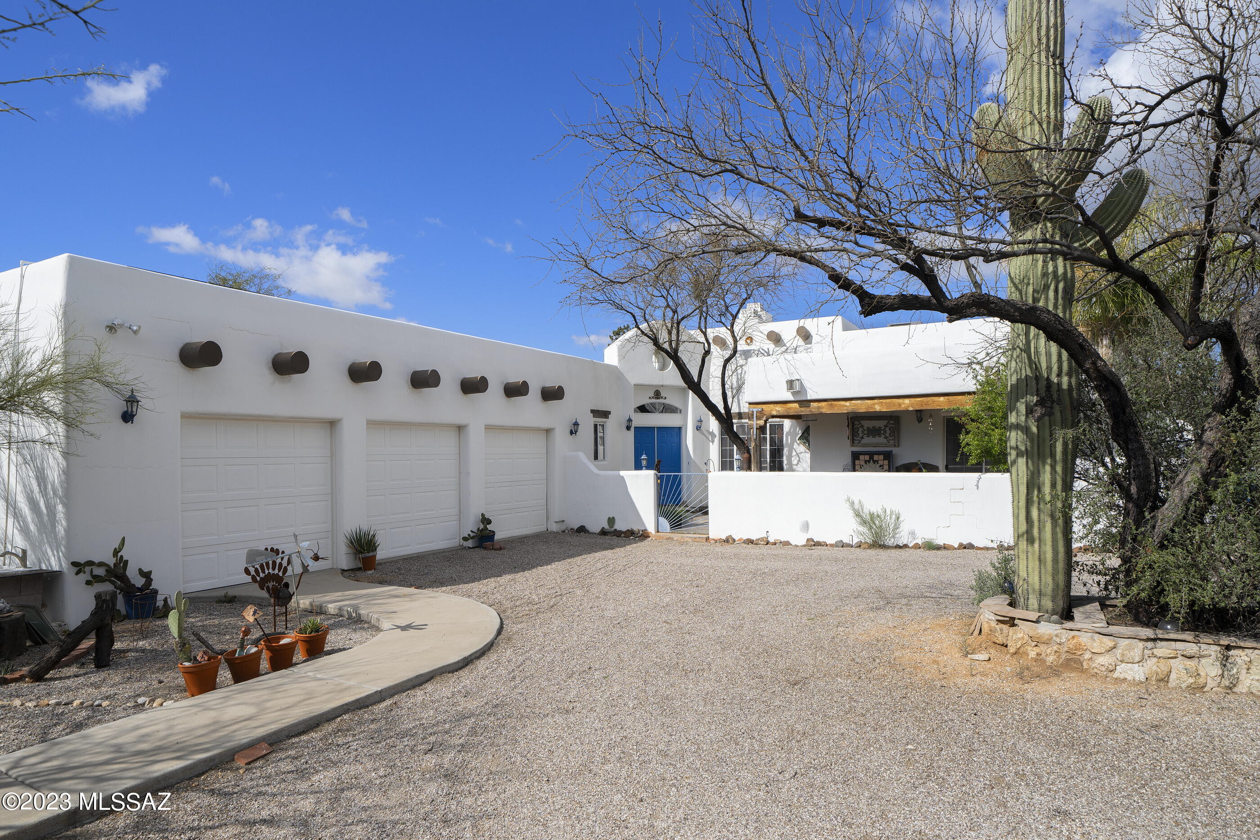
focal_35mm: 19
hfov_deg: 86.9
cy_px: 420
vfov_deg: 64.5
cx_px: 630
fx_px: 665
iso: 100
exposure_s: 1/250
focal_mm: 19
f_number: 9
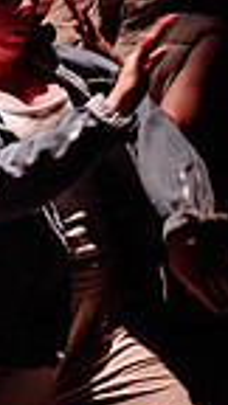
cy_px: 281
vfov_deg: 15.0
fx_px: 1537
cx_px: -509
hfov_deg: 7.3
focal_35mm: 143
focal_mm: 29.5
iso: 2000
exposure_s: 1/300
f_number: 2.8
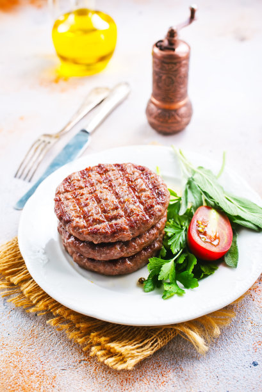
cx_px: 131
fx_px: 545
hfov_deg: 27.0
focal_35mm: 50
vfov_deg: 39.6
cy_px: 196
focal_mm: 50
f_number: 6.3
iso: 100
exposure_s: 1/250
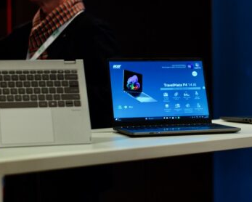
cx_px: 165
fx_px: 701
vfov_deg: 16.4
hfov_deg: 20.3
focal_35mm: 94
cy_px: 81
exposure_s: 1/45
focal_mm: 50
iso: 800
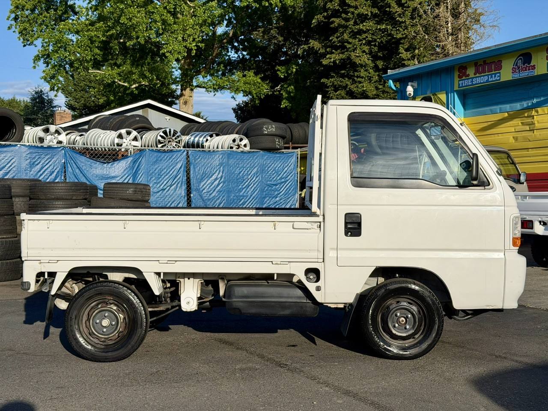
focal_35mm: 48
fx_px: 760
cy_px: 206
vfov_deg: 30.3
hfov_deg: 39.7
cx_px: 274
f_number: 1.78
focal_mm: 6.76
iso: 64
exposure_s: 1/8772
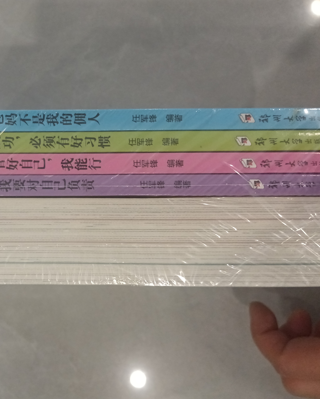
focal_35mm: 36
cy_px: 195
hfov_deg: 40.3
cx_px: 92
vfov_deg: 50.3
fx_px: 426
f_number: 1.9
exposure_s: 1/33.3
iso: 1353
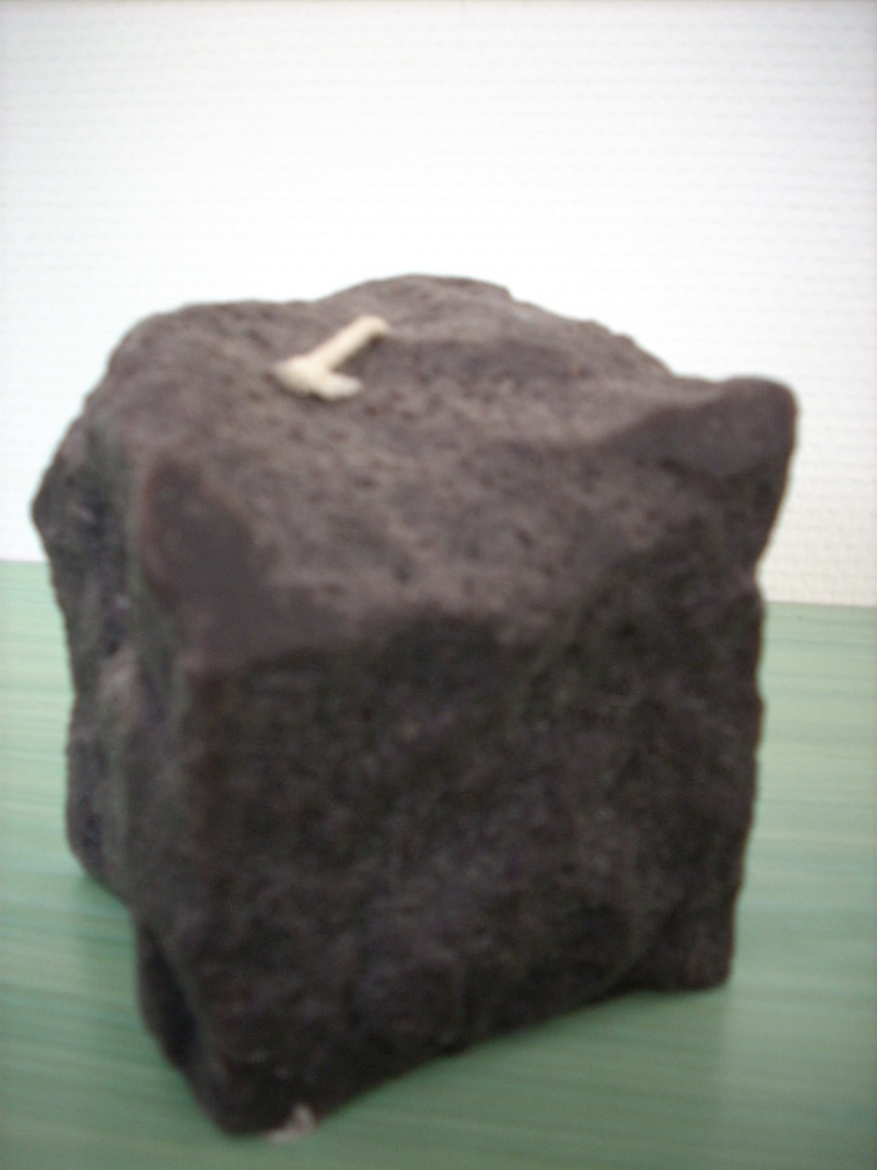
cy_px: 585
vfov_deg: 50.1
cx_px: 438
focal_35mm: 37
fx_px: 1250
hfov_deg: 38.7
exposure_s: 1/4
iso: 104
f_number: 2.8
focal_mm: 6.2
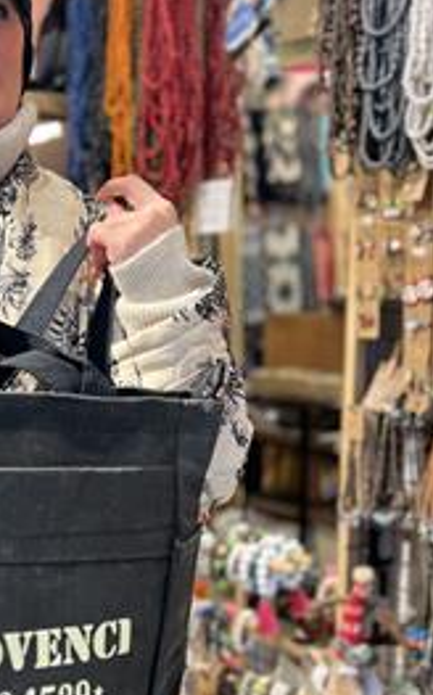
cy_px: 387
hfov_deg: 27.2
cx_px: 18
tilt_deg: -7.3
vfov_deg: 44.3
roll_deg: +1.5
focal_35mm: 45
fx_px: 851
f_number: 1.5
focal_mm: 5.7
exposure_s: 1/50
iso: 125
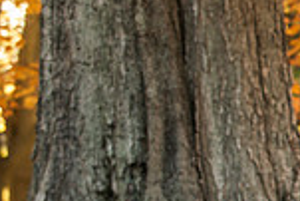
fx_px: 2753
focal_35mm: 330
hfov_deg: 6.1
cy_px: 154
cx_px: 562
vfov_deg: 4.2
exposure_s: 1/400
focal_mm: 86
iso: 500
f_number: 4
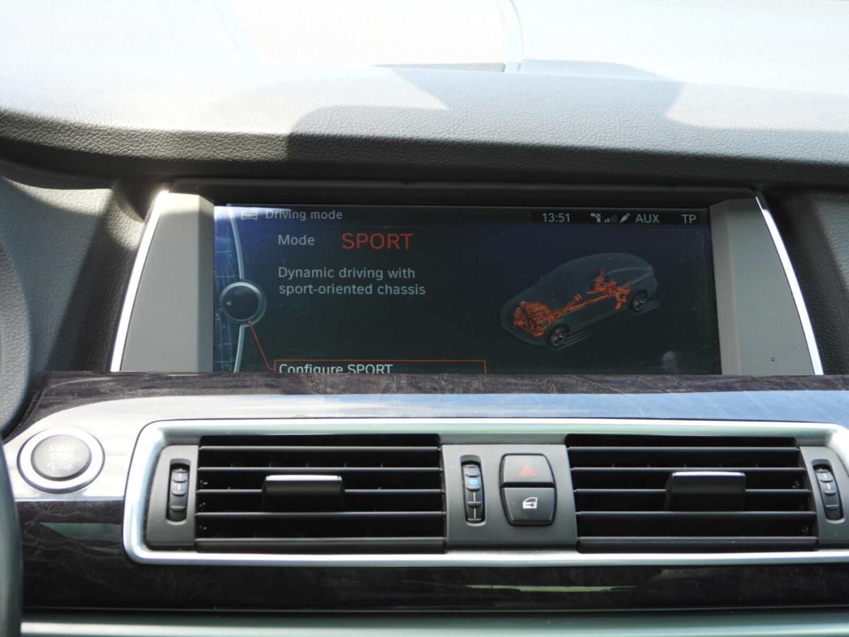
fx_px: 2085
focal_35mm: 85
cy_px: 318
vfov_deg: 17.4
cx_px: 424
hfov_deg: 23.0
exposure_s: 1/60
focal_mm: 15.3
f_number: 3.5
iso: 110
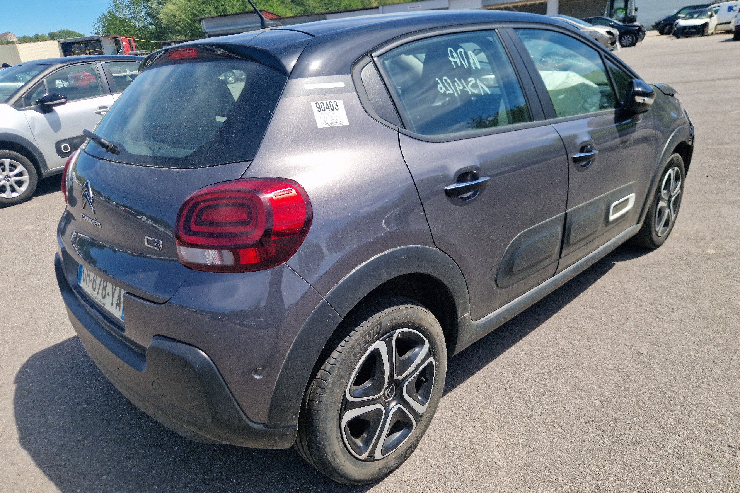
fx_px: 493
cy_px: 242
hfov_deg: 73.7
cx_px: 370
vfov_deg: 53.1
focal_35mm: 24
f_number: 1.8
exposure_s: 1/1000
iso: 50
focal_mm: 5.4
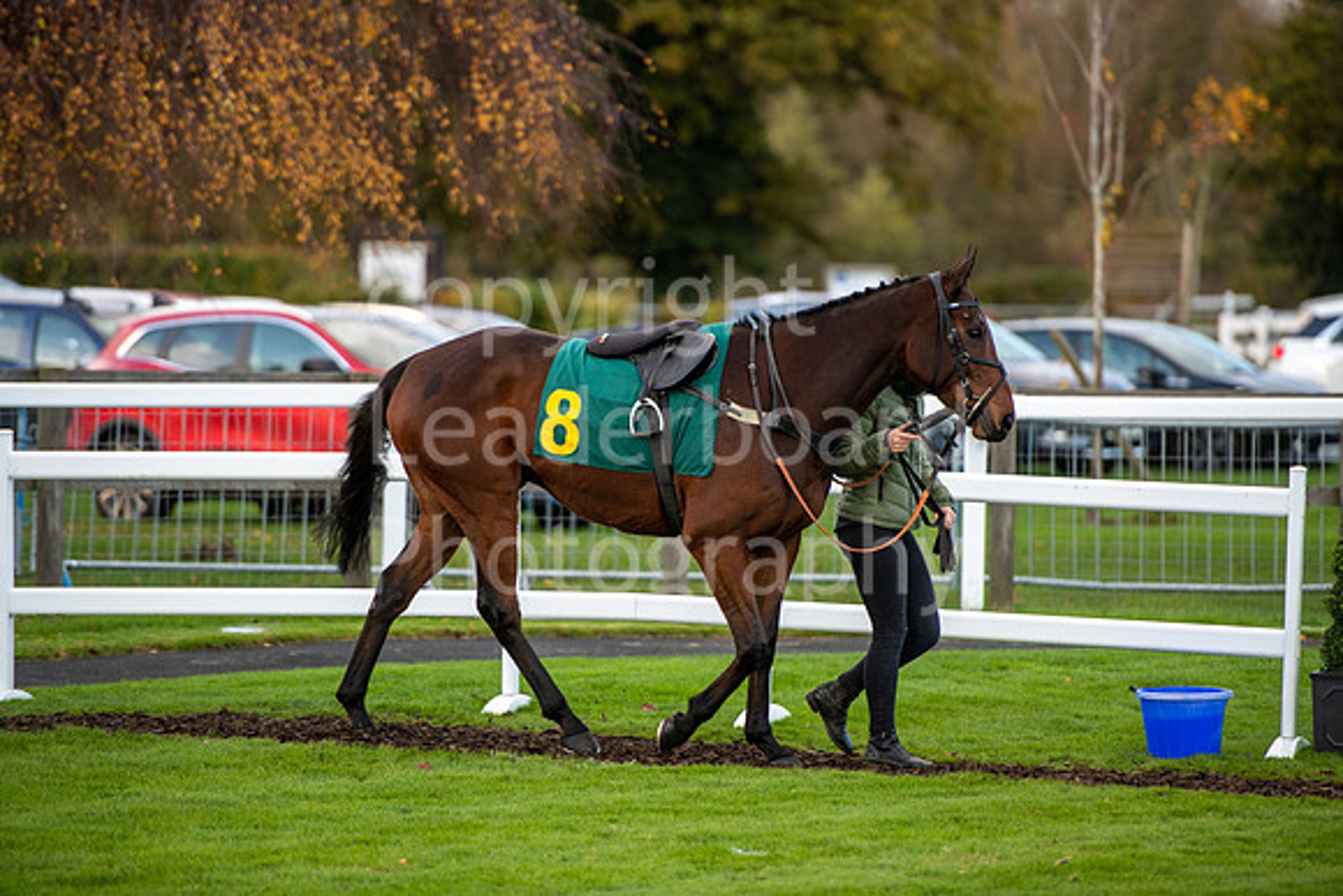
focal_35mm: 200
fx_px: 7463
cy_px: 448
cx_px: 672
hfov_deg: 10.3
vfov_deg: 6.9
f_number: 2.8
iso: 320
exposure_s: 1/500
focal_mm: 200
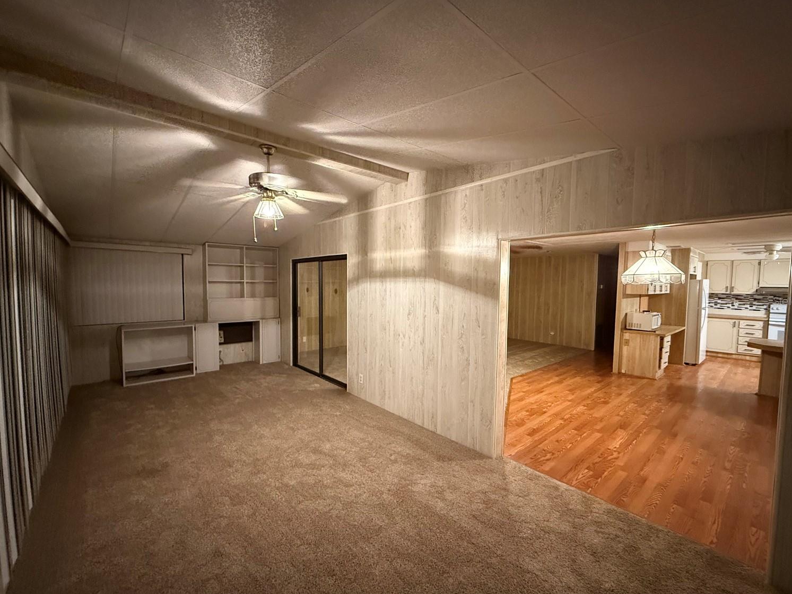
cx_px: 399
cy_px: 301
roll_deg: -0.2
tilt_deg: -3.3
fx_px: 343
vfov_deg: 81.8
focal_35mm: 15
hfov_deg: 98.2
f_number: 2.2
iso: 1250
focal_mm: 2.22
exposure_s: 1/40
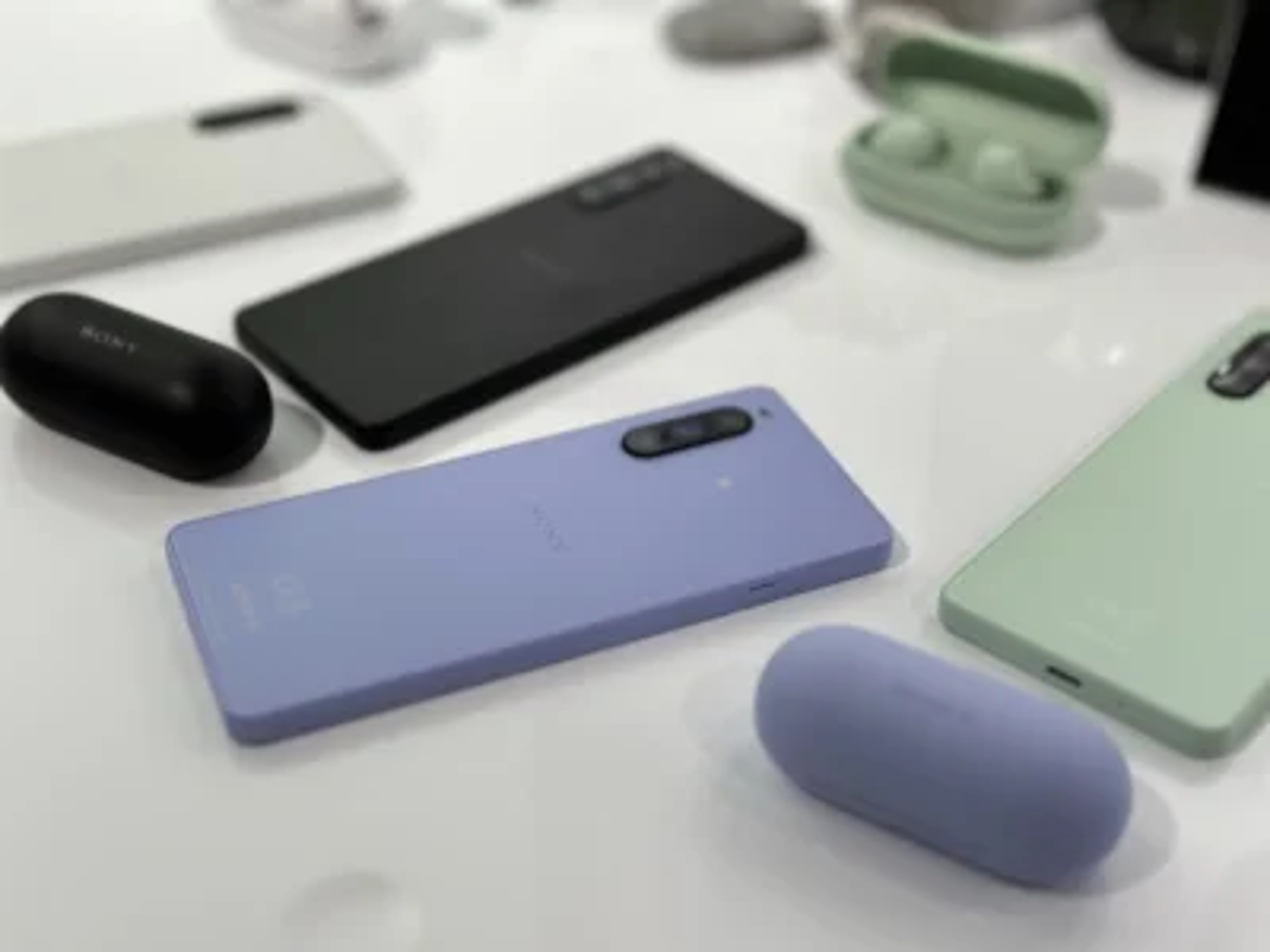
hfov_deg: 39.7
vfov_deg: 30.3
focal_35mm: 48
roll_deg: -1.2
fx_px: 1761
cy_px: 476
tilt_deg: -39.2
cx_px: 635
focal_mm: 6.86
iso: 80
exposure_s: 1/120
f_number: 1.78
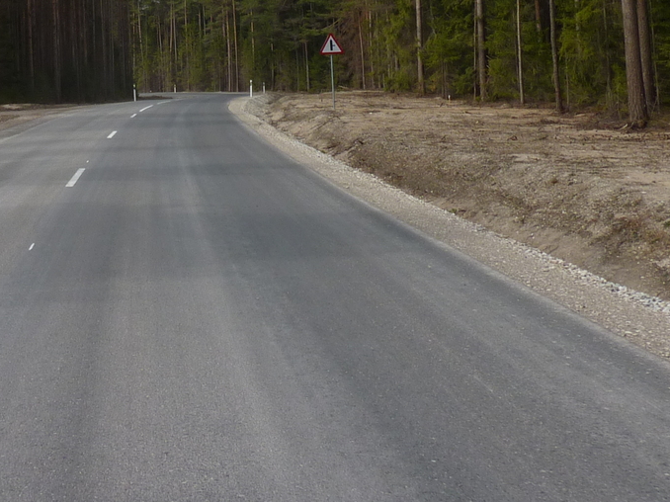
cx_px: 133
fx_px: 1142
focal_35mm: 59
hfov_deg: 31.8
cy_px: -52
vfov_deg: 23.3
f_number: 5
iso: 80
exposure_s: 1/500
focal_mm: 4.1
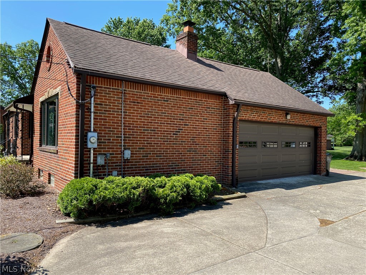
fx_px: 275
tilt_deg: +0.7
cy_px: 138
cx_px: 183
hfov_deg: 67.3
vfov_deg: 53.1
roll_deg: -1.1
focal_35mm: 26
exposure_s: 1/1114
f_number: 1.8
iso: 32
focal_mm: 4.25
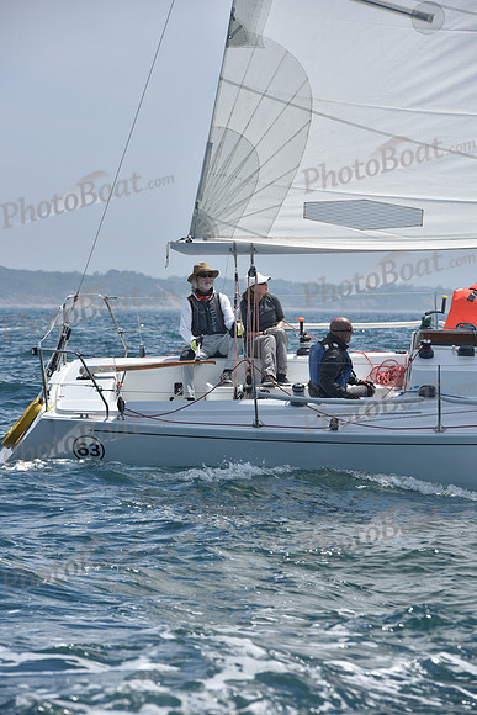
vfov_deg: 10.3
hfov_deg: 6.9
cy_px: 358
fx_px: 3972
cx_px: 238
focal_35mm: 200
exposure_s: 1/800
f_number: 11
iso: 250
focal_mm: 200
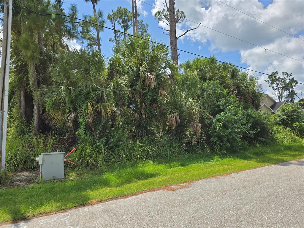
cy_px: 114
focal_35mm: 23
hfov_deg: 73.9
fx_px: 202
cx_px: 152
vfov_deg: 58.9
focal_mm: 6.3
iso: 12
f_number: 1.7
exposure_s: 1/730
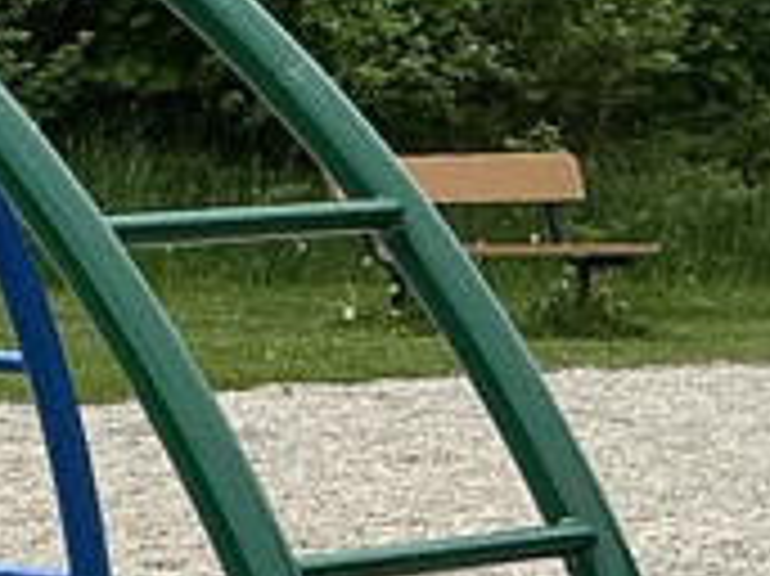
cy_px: 837
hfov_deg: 8.4
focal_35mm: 217
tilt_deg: -6.2
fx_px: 4824
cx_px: -1058
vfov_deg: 6.8
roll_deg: +0.7
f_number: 1.8
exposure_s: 1/1675
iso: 25
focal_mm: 3
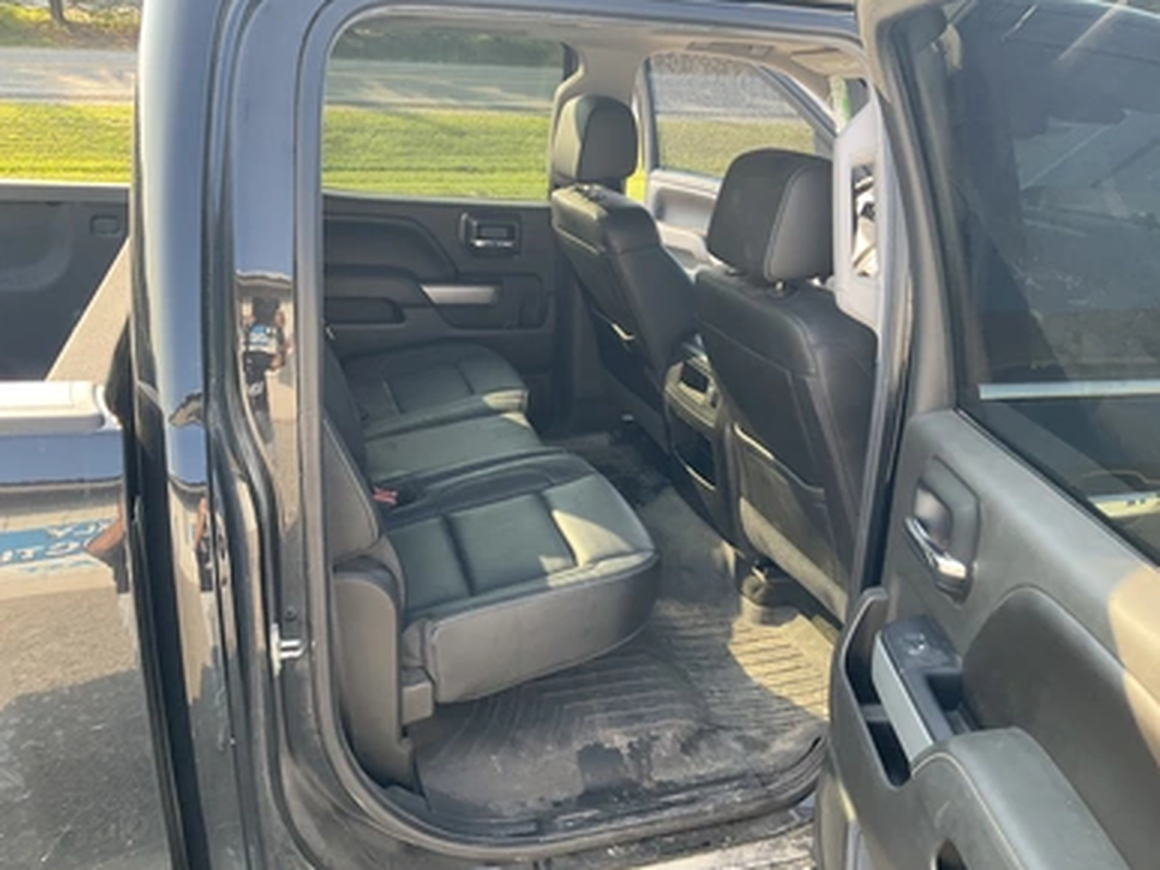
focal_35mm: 30
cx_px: 596
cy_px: 447
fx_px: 1005
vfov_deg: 46.8
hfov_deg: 60.0
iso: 32
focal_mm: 3
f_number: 1.8
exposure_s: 1/122
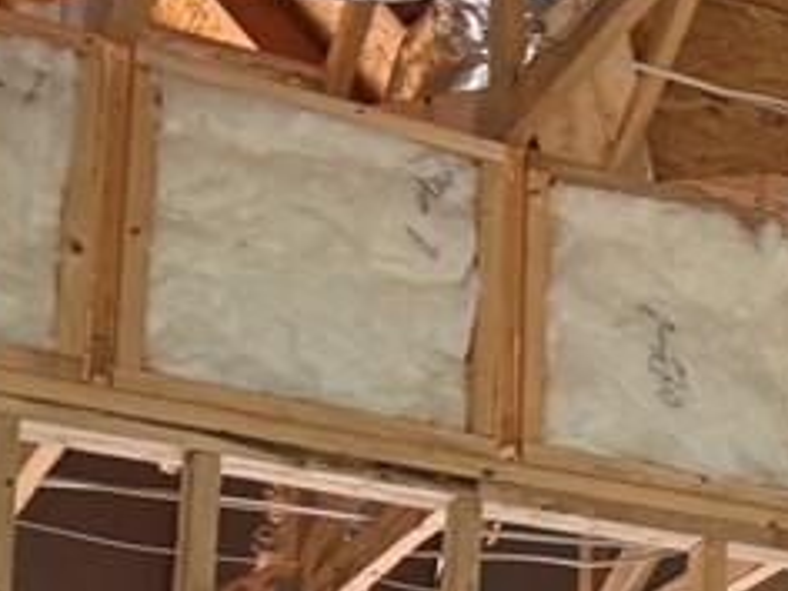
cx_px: 1556
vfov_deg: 13.6
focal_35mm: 104
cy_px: 808
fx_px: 2367
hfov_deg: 15.3
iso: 250
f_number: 1.78
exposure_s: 1/60
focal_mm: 6.76
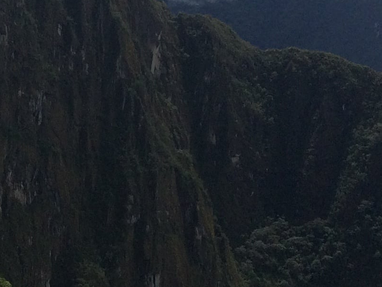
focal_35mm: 118
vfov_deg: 12.5
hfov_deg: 16.2
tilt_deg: -4.9
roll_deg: -0.2
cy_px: 198
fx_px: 1303
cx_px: -40
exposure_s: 1/3425
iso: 32
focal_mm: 4.15
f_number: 2.2
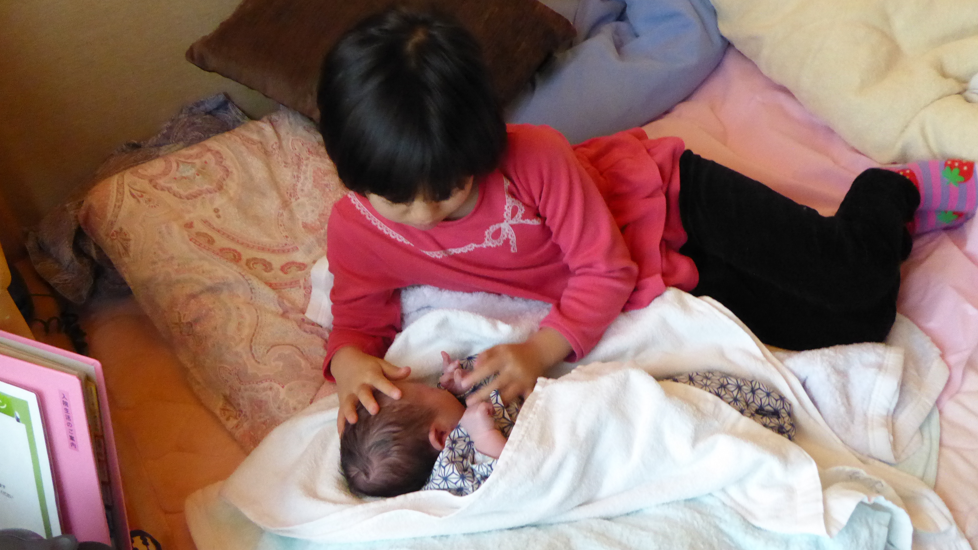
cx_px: 483
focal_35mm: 40
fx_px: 1037
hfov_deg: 50.5
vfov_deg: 29.7
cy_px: 288
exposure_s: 1/40
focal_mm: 6.3
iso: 1600
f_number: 3.7
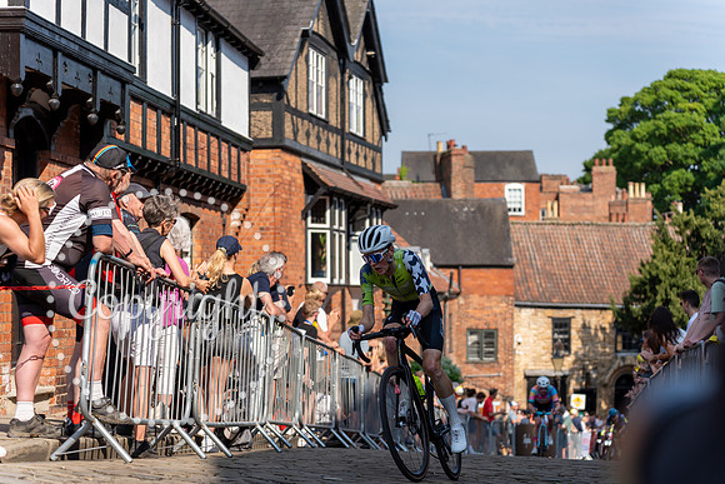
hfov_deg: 27.7
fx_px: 1470
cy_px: 242
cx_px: 362
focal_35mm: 73
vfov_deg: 18.7
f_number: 2.8
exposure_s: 1/1250
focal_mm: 73
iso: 100
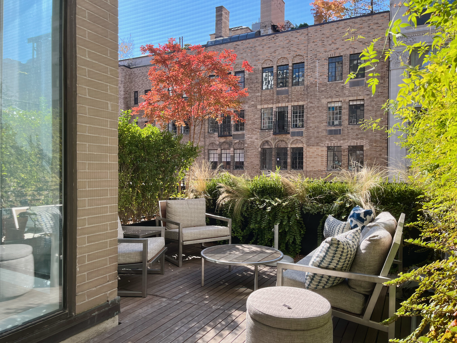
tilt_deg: -1.2
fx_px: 343
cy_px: 172
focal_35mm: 26
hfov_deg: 67.3
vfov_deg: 53.1
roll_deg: -0.4
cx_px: 228
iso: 50
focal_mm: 5.1
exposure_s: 1/571
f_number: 1.6
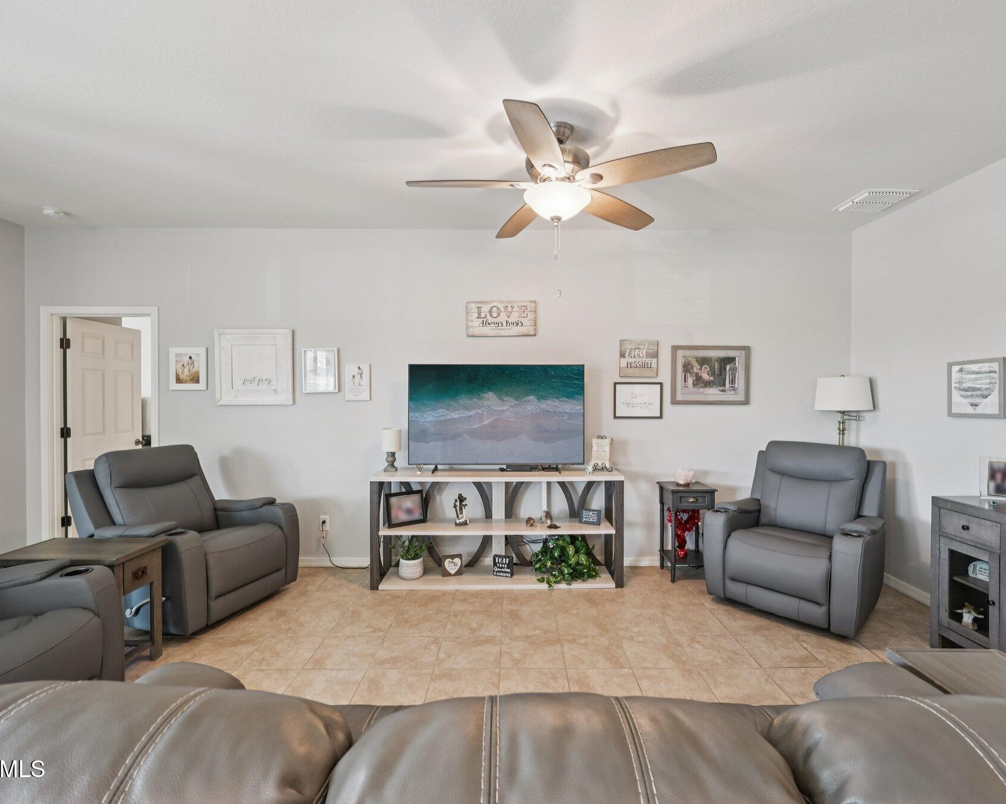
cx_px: 520
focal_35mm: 16
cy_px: 398
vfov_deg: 80.4
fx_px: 476
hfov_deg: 93.1
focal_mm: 14
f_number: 8
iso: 500
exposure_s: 1/6
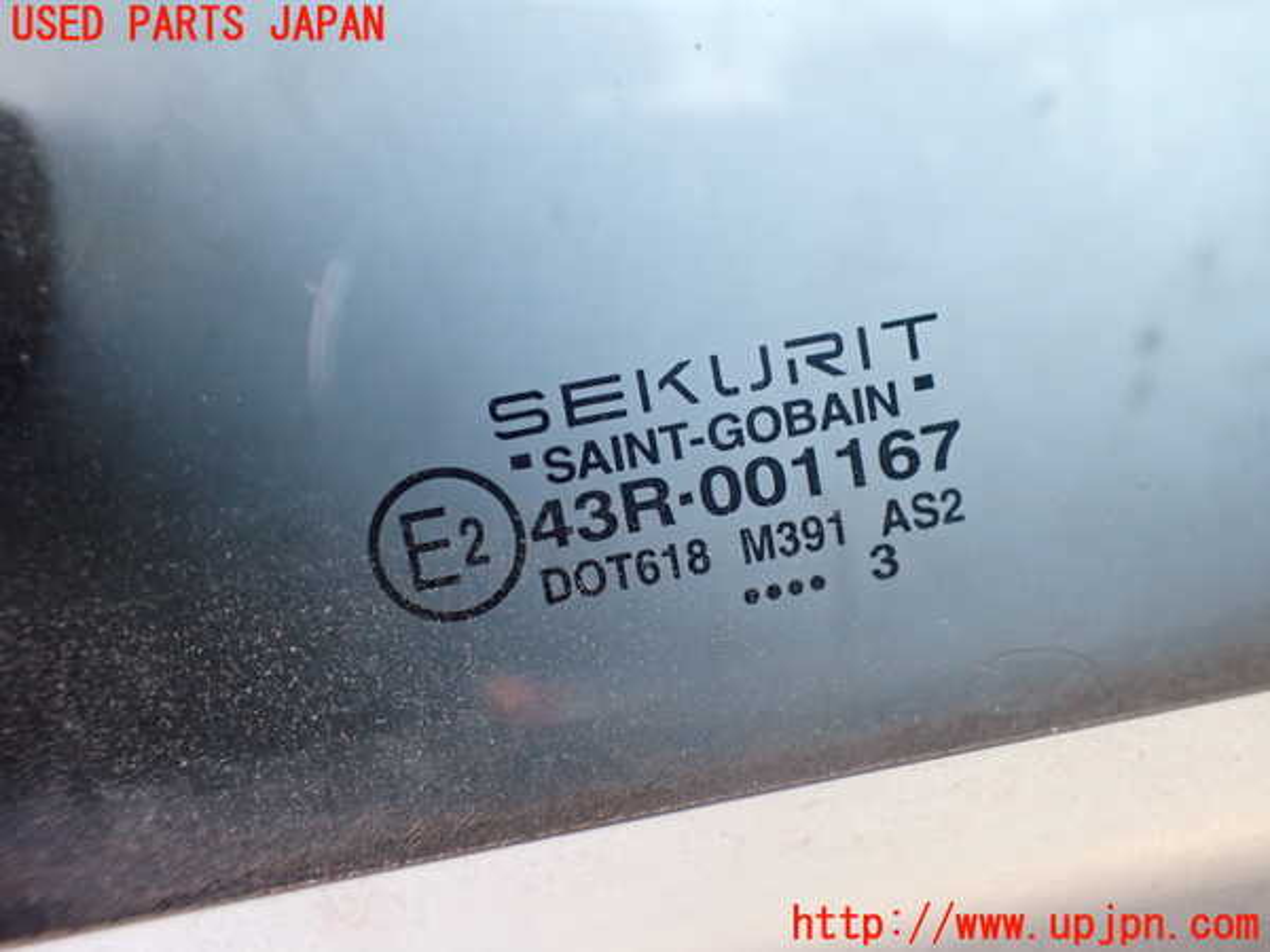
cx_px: 635
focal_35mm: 30
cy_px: 476
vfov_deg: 46.8
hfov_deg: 60.0
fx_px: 1101
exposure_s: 1/125
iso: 500
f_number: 2.3
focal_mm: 5.4
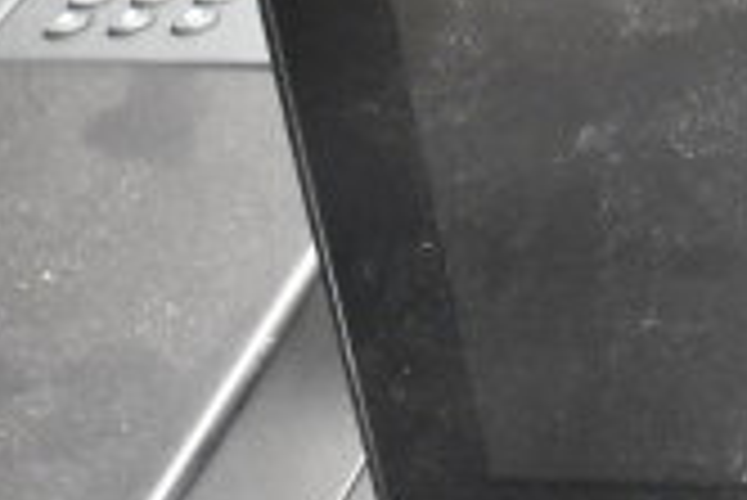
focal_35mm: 121
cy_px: 65
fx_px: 2513
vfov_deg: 11.3
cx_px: 1350
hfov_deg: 14.8
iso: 9000
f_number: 3.8
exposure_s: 1/30
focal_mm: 22
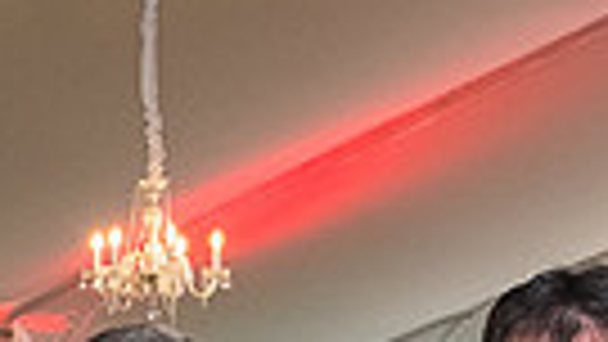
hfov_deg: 16.1
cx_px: 23
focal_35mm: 131
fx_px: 2112
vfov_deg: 8.4
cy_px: 857
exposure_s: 1/80
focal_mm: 19.6
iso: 1600
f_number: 5.6
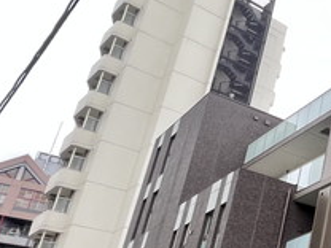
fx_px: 478
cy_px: 226
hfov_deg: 22.2
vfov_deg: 28.0
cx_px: 598
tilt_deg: +18.8
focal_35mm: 50
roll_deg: +1.1
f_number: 1.8
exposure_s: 1/178
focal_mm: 1.57
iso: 32
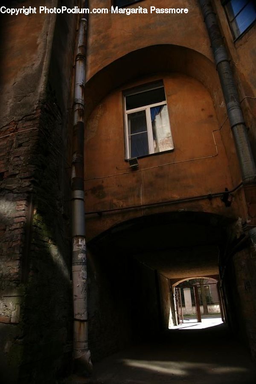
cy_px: 192
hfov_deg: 53.1
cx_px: 128
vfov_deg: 73.7
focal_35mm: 24
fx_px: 256
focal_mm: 16
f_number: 4.5
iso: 100
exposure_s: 1/80
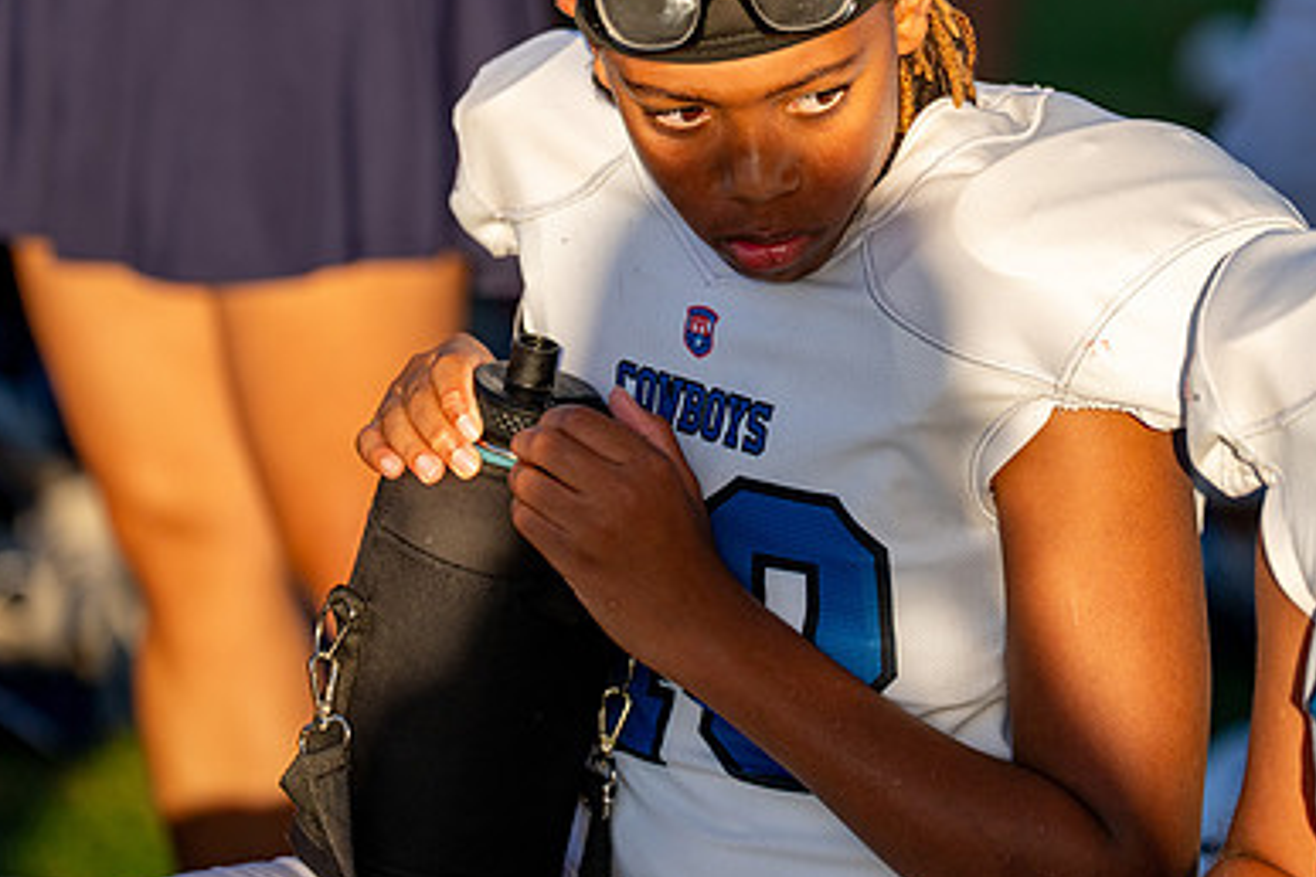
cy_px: 244
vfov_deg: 5.9
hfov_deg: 8.8
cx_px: 727
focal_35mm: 233
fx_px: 8517
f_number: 2.8
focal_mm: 144
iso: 320
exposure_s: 1/4000
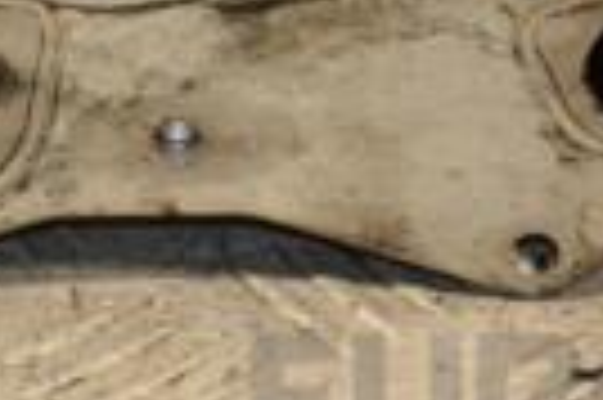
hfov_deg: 4.6
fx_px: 7428
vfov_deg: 3.1
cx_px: 166
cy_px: -198
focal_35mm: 444
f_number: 5.3
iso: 800
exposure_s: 1/160
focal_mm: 66
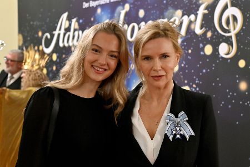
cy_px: 84
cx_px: 125
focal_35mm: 50
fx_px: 347
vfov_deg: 27.0
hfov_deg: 39.6
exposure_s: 1/160
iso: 4000
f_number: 4
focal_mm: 50
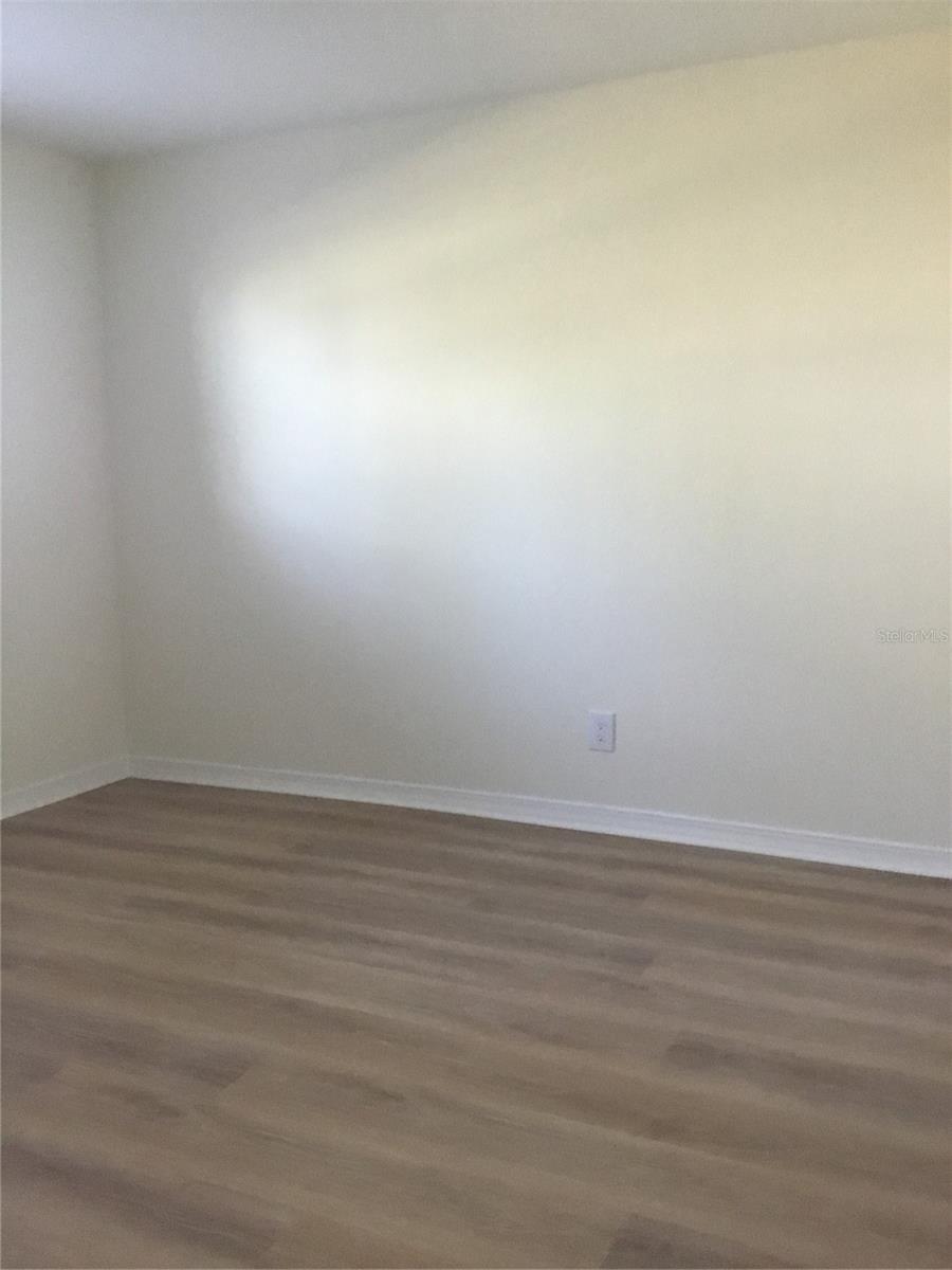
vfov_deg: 58.4
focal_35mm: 31
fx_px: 1137
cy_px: 635
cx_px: 476
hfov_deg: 45.4
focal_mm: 3.3
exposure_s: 1/30
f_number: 2.4
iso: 160
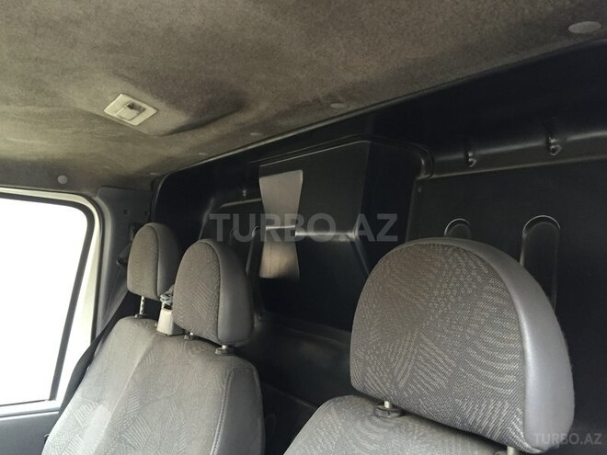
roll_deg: -4.0
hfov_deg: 61.7
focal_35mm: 29
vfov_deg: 48.2
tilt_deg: +5.5
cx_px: 304
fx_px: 509
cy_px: 228
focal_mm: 4.15
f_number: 2.2
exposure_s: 1/33
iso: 200
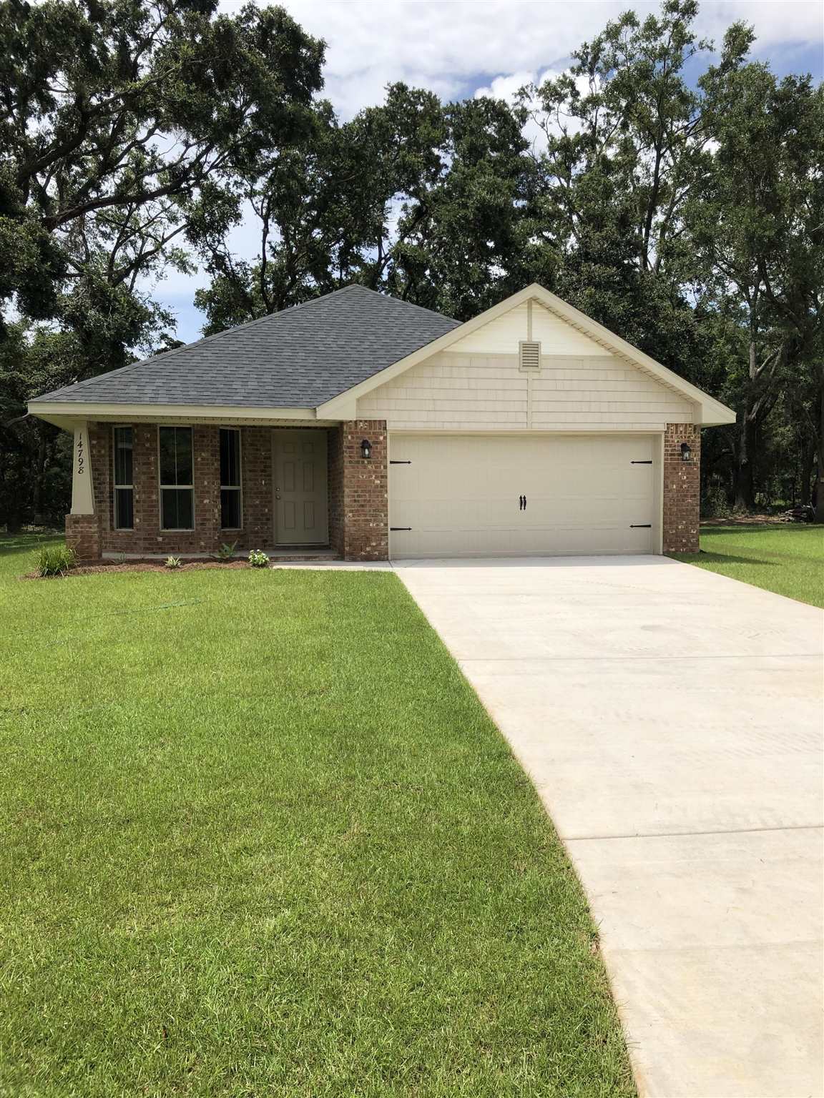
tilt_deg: -3.8
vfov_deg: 63.4
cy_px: 549
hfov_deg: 49.7
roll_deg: +0.1
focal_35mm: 28
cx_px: 412
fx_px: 889
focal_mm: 4
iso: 20
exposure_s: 1/3247
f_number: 1.8
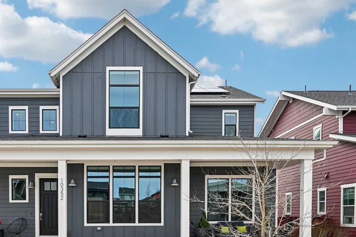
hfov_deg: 59.5
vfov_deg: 42.3
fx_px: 304
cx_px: 124
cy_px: 148
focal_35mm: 31
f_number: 11
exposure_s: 1/60
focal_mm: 20.5
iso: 64
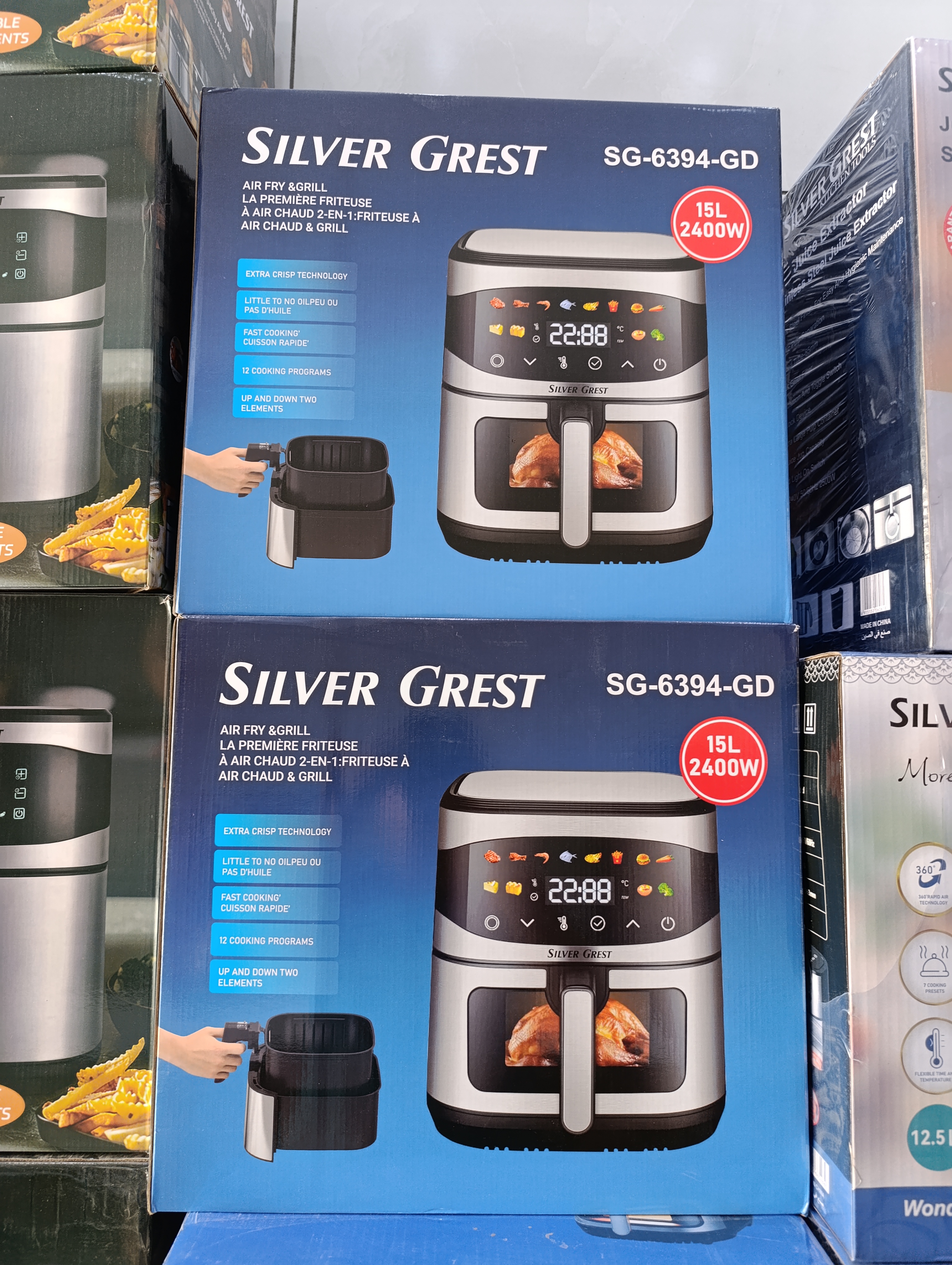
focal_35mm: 23
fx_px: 841
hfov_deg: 59.0
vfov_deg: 73.8
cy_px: 632
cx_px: 476
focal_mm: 6.14
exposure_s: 1/50
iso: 640
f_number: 1.65
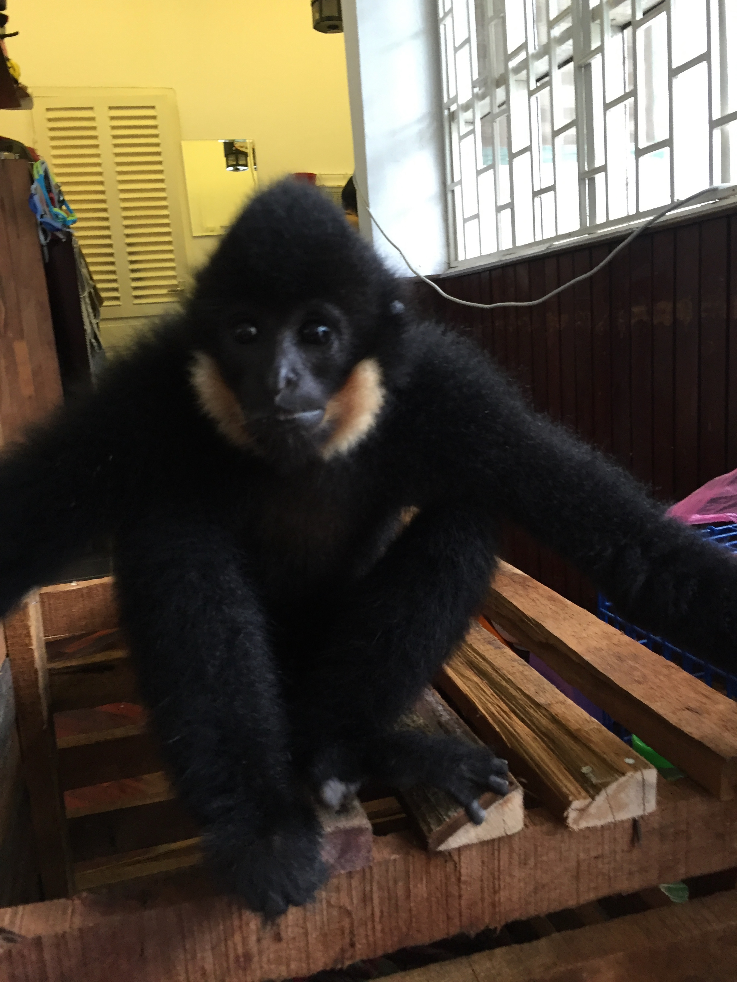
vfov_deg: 61.7
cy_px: 491
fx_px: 823
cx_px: 368
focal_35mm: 29
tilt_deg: -10.0
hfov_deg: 48.2
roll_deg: +4.9
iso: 160
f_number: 2.2
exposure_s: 1/33
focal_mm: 4.15
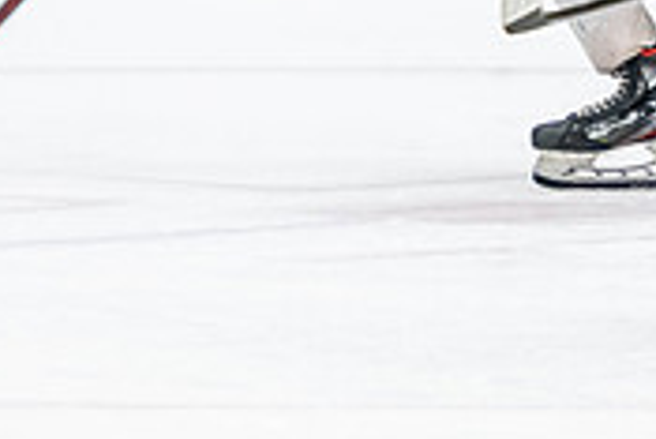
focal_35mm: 924
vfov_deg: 1.5
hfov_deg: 2.2
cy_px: -276
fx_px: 16851
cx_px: 710
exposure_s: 1/640
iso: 3200
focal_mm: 170
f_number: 2.8
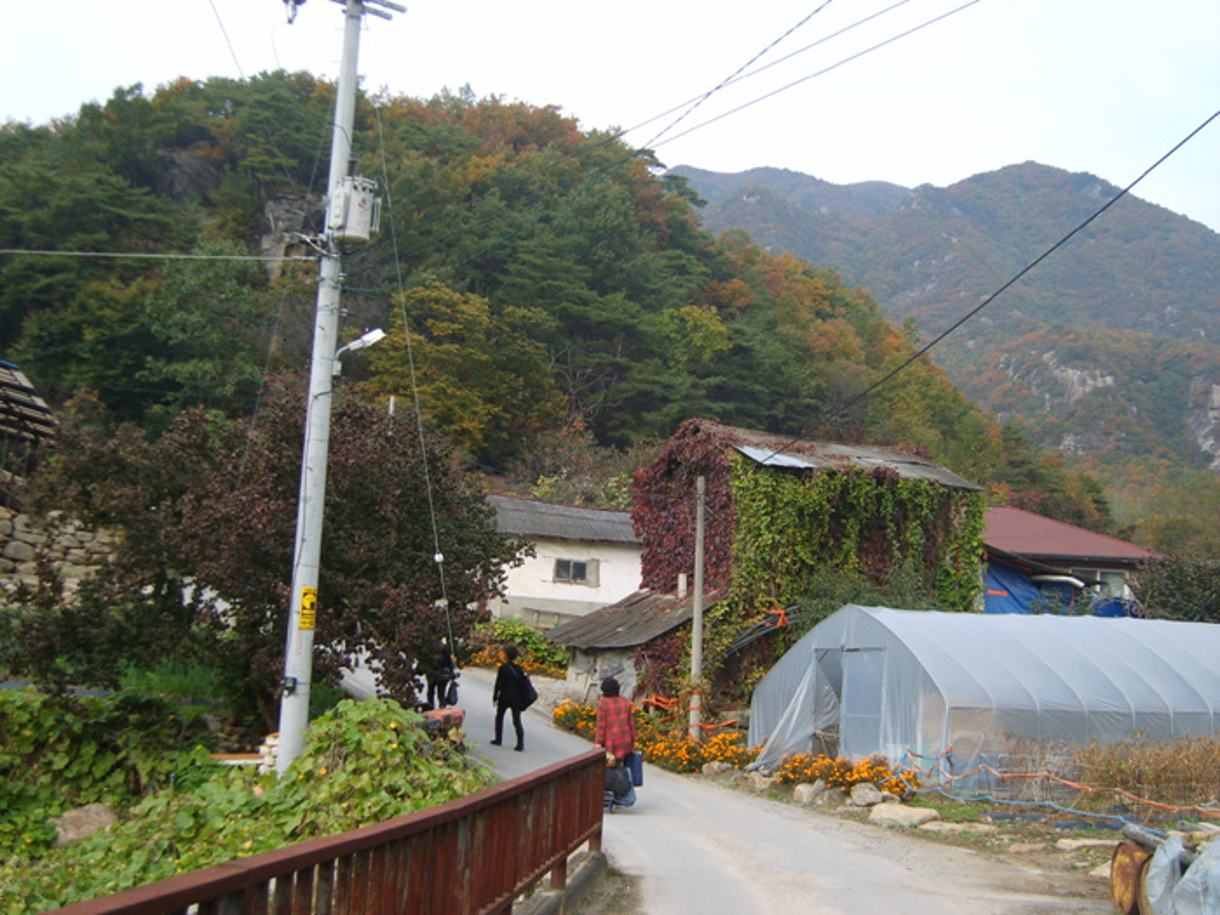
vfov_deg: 32.9
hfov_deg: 42.9
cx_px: 610
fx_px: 1551
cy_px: 458
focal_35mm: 44
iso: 50
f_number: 3.1
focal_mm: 9.2
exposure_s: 1/350
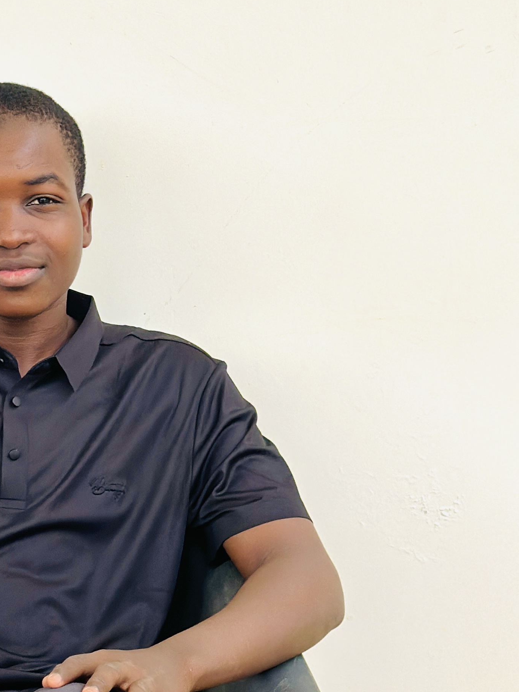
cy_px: 280
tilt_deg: -14.5
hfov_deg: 13.8
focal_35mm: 106
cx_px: 7
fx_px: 2120
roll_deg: +0.4
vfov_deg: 18.5
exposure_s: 1/729
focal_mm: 6.86
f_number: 1.78
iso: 80
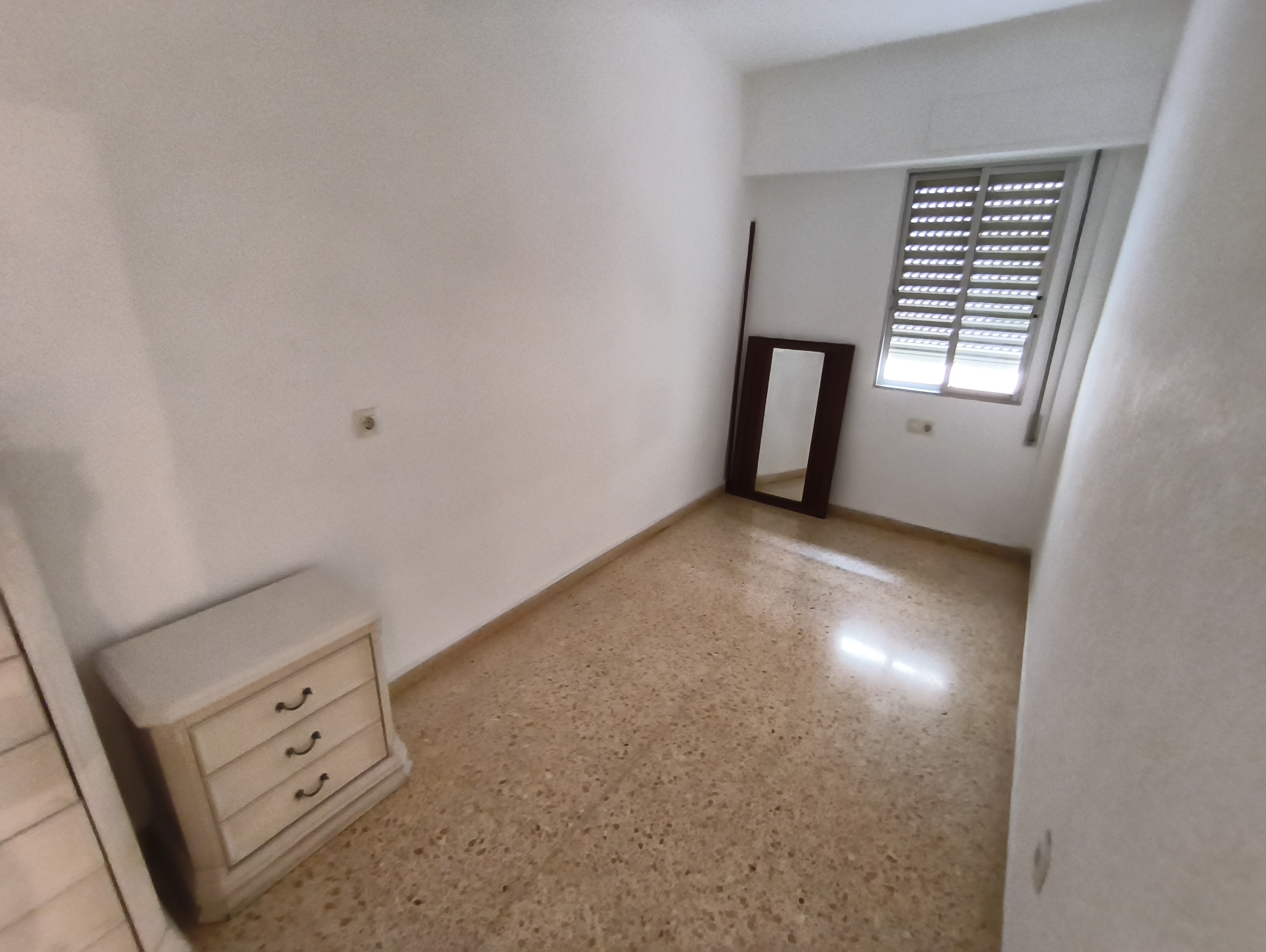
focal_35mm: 15
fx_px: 549
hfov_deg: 98.1
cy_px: 476
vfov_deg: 81.8
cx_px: 633
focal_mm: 1.65
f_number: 2.2
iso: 640
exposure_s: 1/33.3
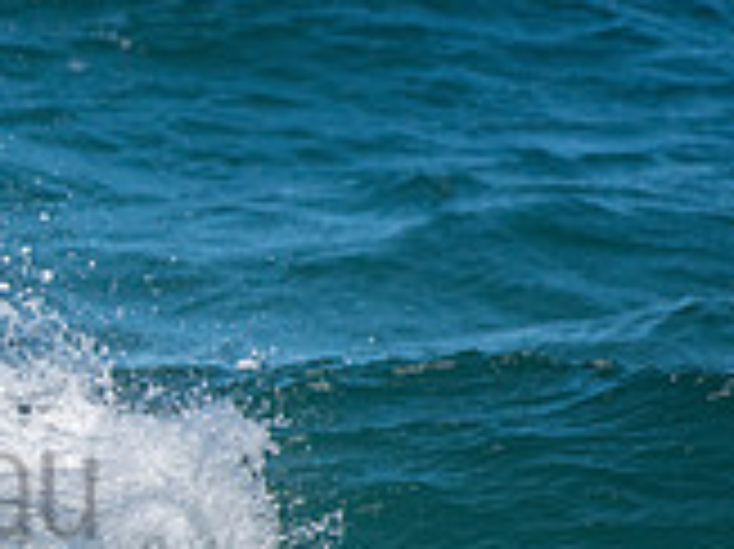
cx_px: -378
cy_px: 434
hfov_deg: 1.2
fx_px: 36253
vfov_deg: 0.9
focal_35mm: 1711
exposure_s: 1/4000
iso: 560
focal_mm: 500
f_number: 5.6
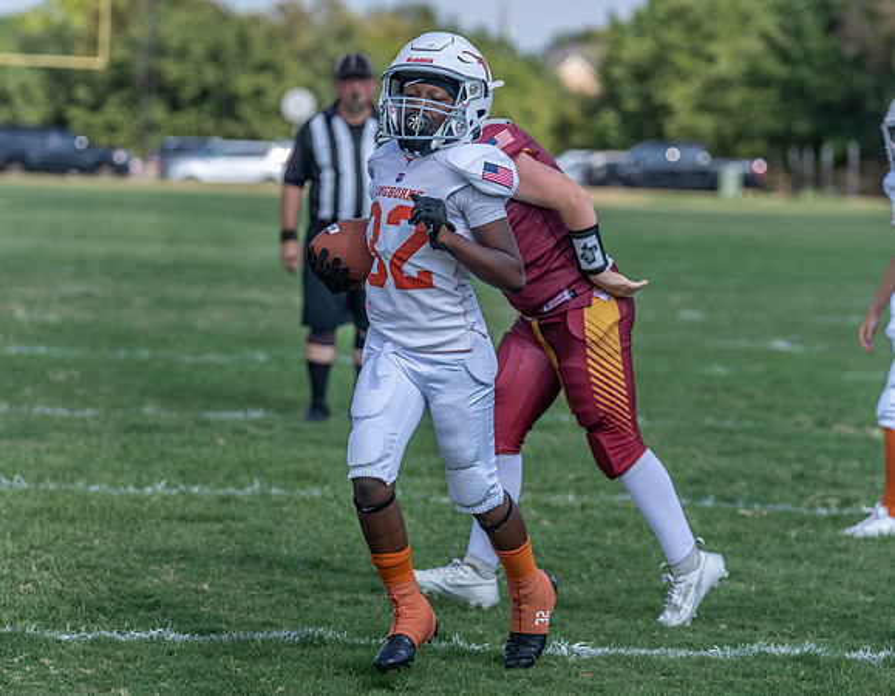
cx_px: 395
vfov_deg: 9.1
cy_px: 342
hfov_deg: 11.6
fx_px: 4386
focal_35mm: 167
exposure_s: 1/1600
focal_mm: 127
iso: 100
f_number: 3.5
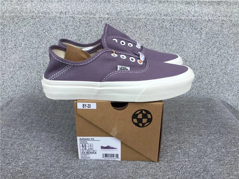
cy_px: 90
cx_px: 120
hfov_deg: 58.4
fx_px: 214
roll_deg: -0.7
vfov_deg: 45.4
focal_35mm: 31
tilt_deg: -21.7
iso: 25
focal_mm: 3.3
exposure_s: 1/397
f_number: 2.4
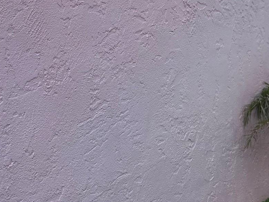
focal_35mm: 49
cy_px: 5
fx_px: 381
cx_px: 177
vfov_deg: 28.1
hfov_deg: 38.5
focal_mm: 6.86
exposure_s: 1/2967
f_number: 1.78
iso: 80
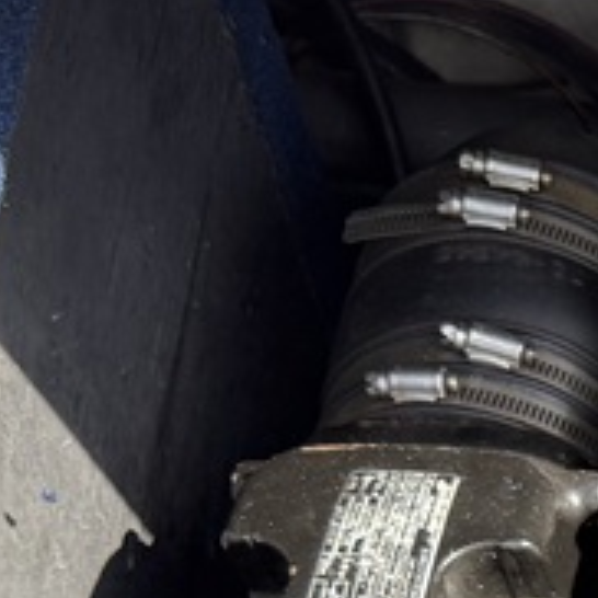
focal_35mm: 140
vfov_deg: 11.7
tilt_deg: -68.8
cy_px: 1015
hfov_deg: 10.7
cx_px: 1419
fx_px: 2736
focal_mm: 6.76
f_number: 1.78
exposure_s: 1/649
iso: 100
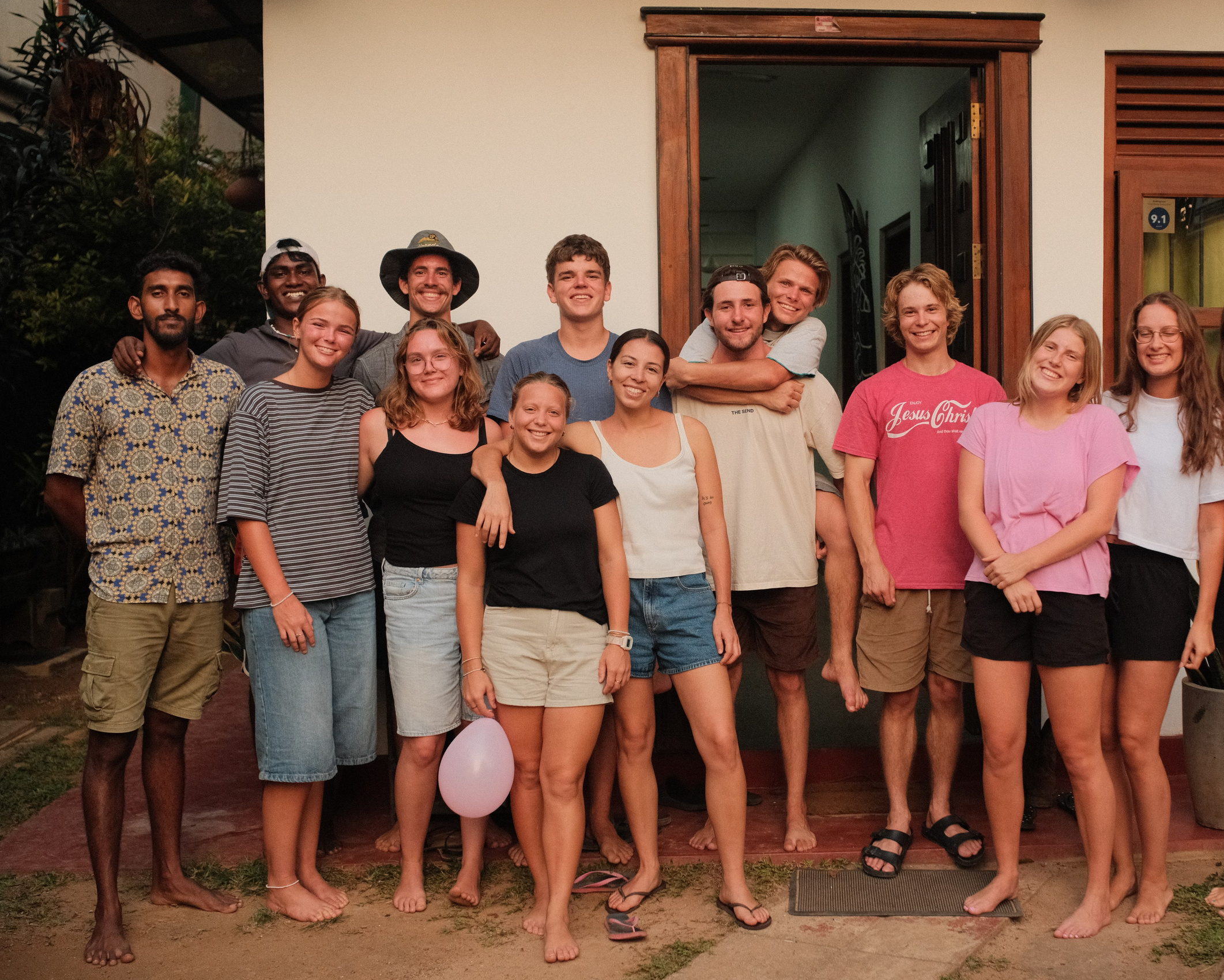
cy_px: 489
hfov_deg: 42.7
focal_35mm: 43
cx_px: 729
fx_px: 1558
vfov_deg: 34.9
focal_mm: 25
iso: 1600
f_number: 2.5
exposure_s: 1/500
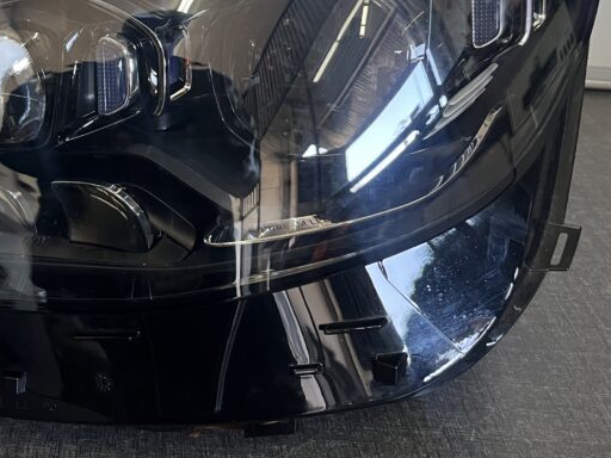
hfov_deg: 35.5
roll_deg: -0.9
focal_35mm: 52
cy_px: 38
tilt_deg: -23.8
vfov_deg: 27.0
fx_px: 918
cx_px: 116
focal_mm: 5.1
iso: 125
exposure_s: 1/66
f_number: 1.6
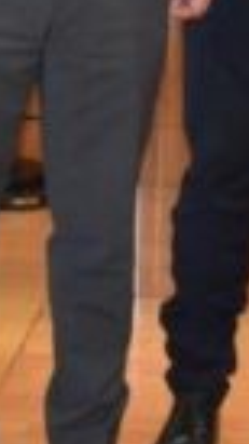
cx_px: 259
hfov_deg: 7.6
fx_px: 1867
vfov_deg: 12.6
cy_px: -305
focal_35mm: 159
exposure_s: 1/125
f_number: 3.5
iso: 1250
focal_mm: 18
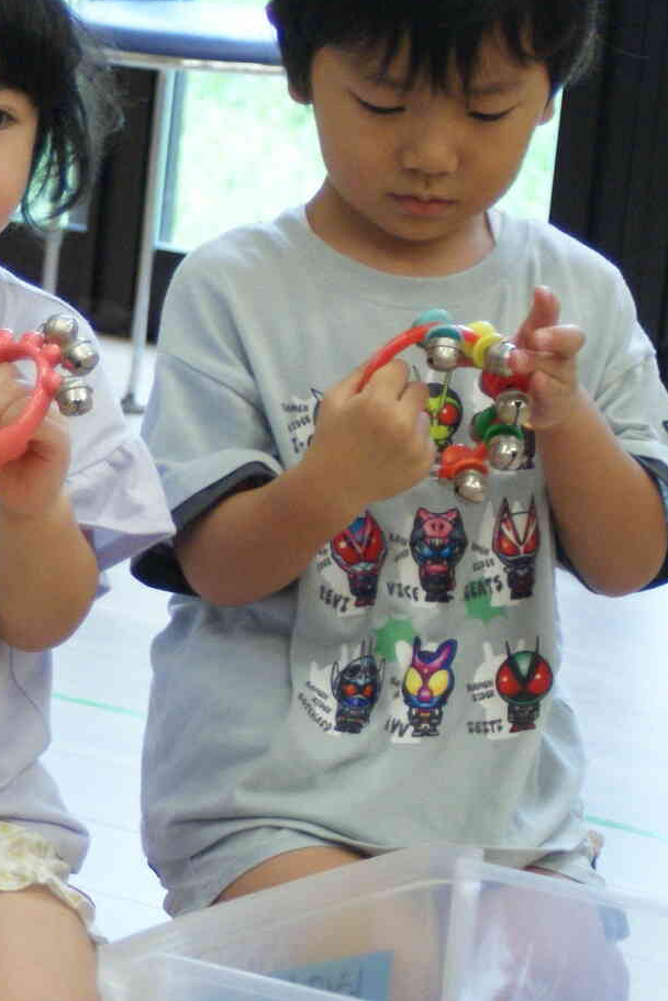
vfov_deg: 13.0
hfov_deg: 8.5
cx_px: -291
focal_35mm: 158
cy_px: 337
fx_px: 4394
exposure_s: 1/100
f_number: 4.5
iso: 800
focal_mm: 50
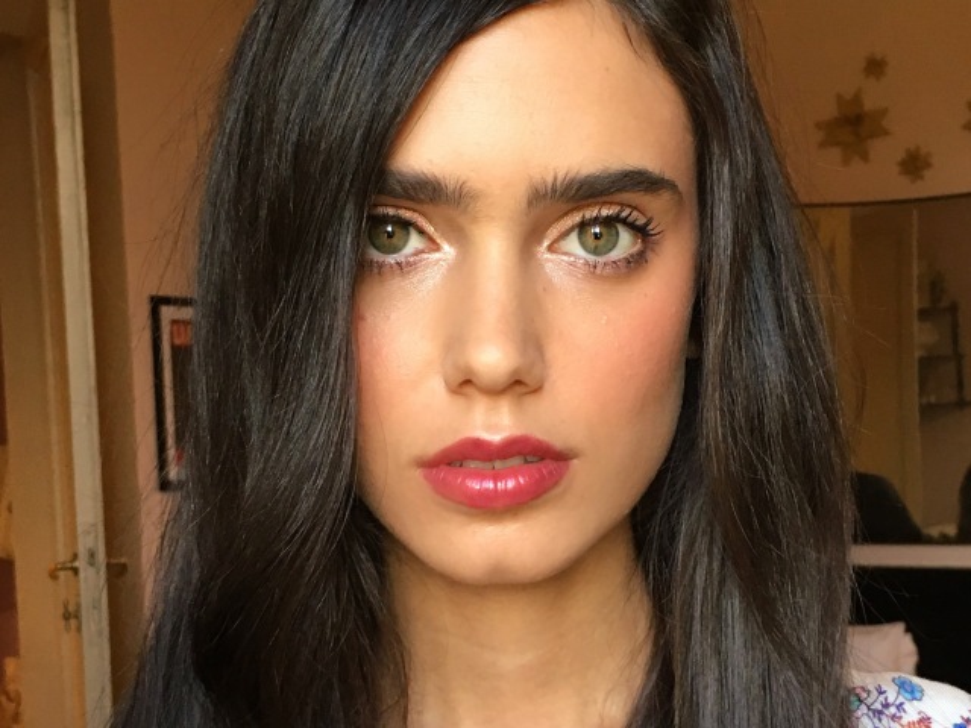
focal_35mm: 29
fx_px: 813
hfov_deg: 61.7
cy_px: 364
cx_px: 486
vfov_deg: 48.2
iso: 50
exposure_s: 1/33
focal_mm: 4.15
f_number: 2.2
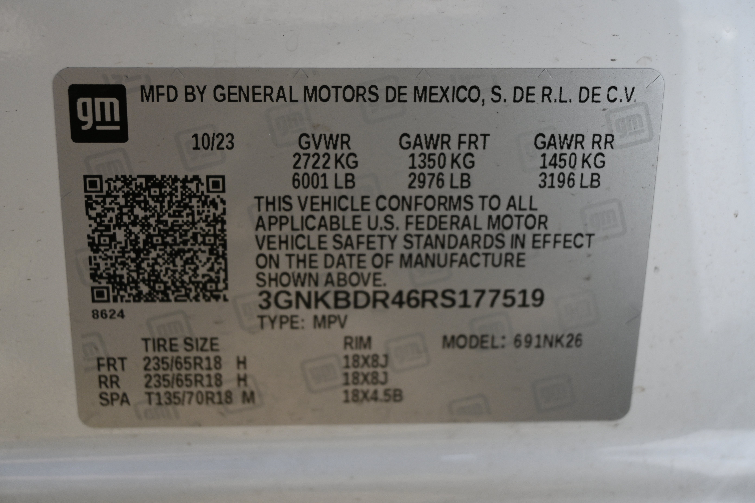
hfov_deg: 31.9
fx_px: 1321
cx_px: 378
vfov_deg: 21.6
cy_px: 252
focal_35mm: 63
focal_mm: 42
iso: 280
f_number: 5.6
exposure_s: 1/250
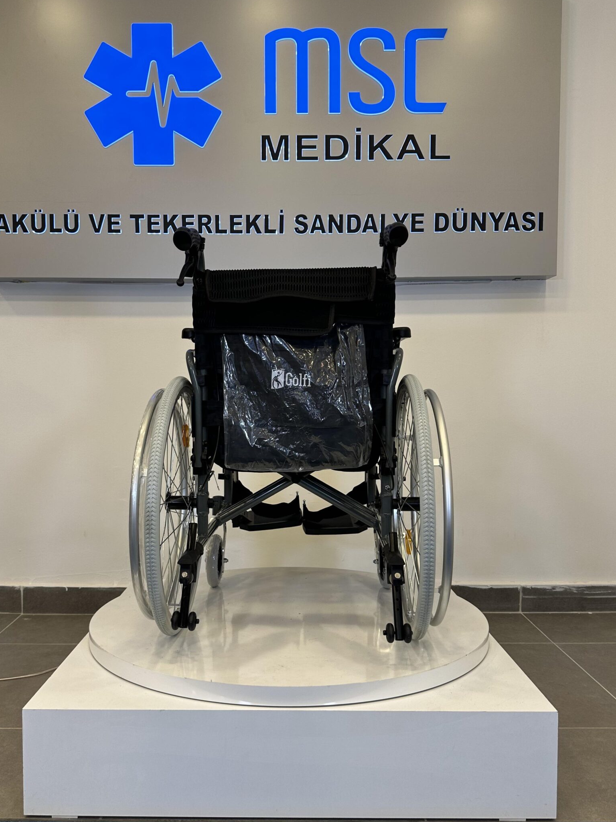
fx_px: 712
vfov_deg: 59.9
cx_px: 280
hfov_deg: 46.7
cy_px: 438
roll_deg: -1.2
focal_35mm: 30
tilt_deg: -2.9
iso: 64
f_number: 1.78
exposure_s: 1/126
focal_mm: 6.86
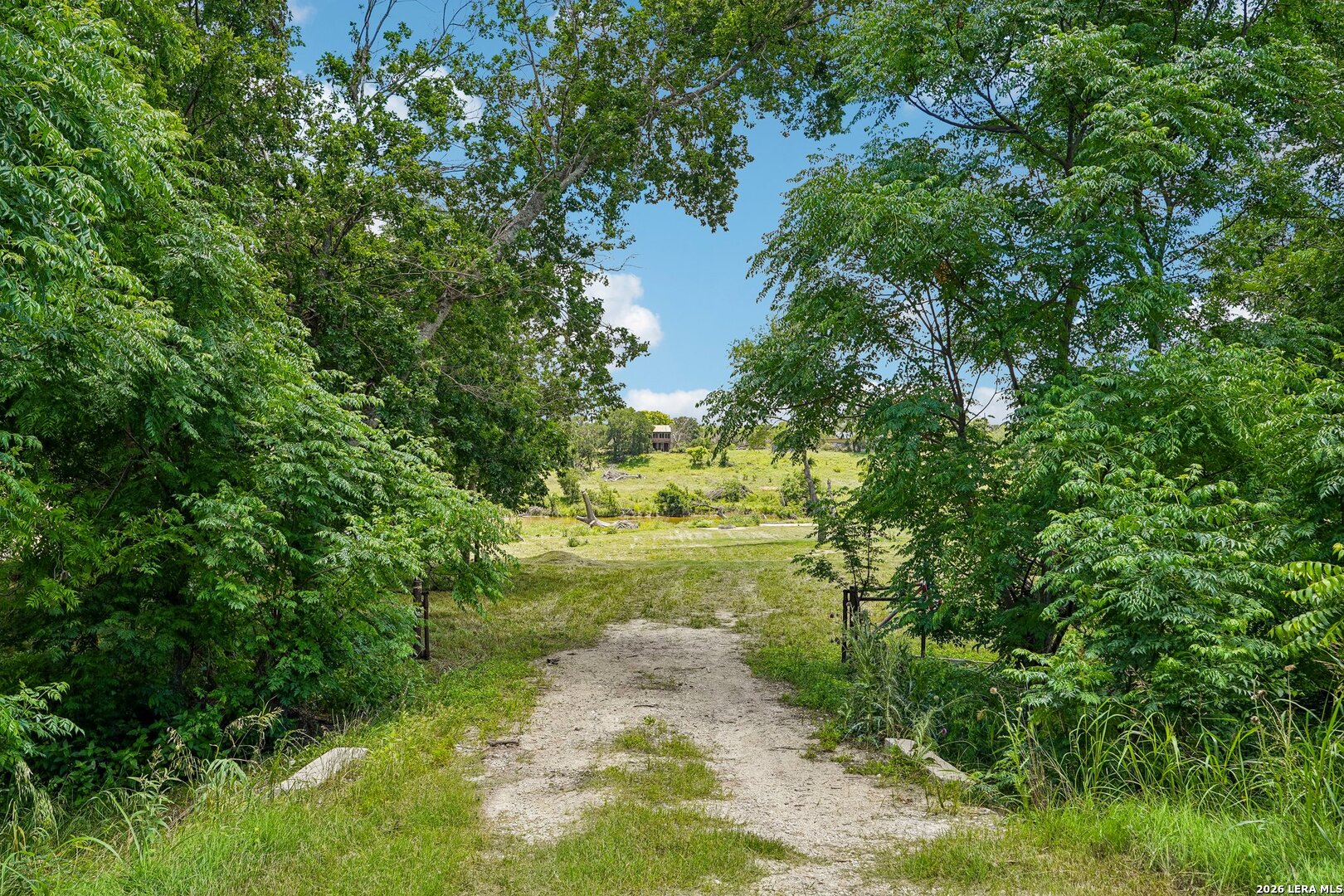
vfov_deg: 45.0
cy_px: 448
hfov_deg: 63.7
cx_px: 672
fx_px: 1083
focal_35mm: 29
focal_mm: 29
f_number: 8
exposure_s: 1/100
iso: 100
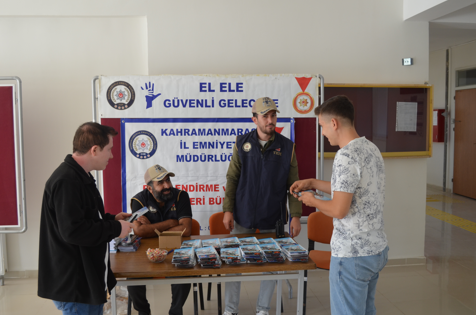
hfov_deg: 53.2
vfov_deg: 36.7
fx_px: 475
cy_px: 152
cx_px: 234
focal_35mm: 36
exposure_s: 1/60
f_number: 4
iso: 400
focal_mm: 22
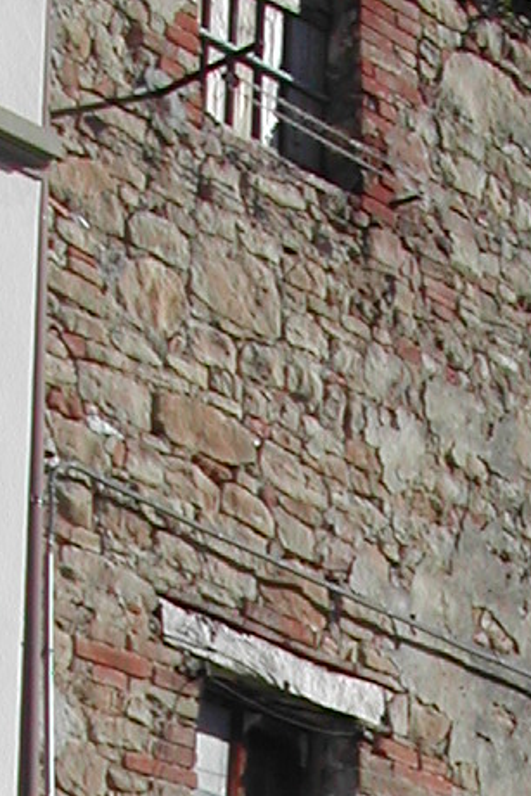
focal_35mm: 176
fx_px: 3891
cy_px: 1396
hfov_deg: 7.8
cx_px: 528
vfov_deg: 11.0
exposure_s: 1/372
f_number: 7.6
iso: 100
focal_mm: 8
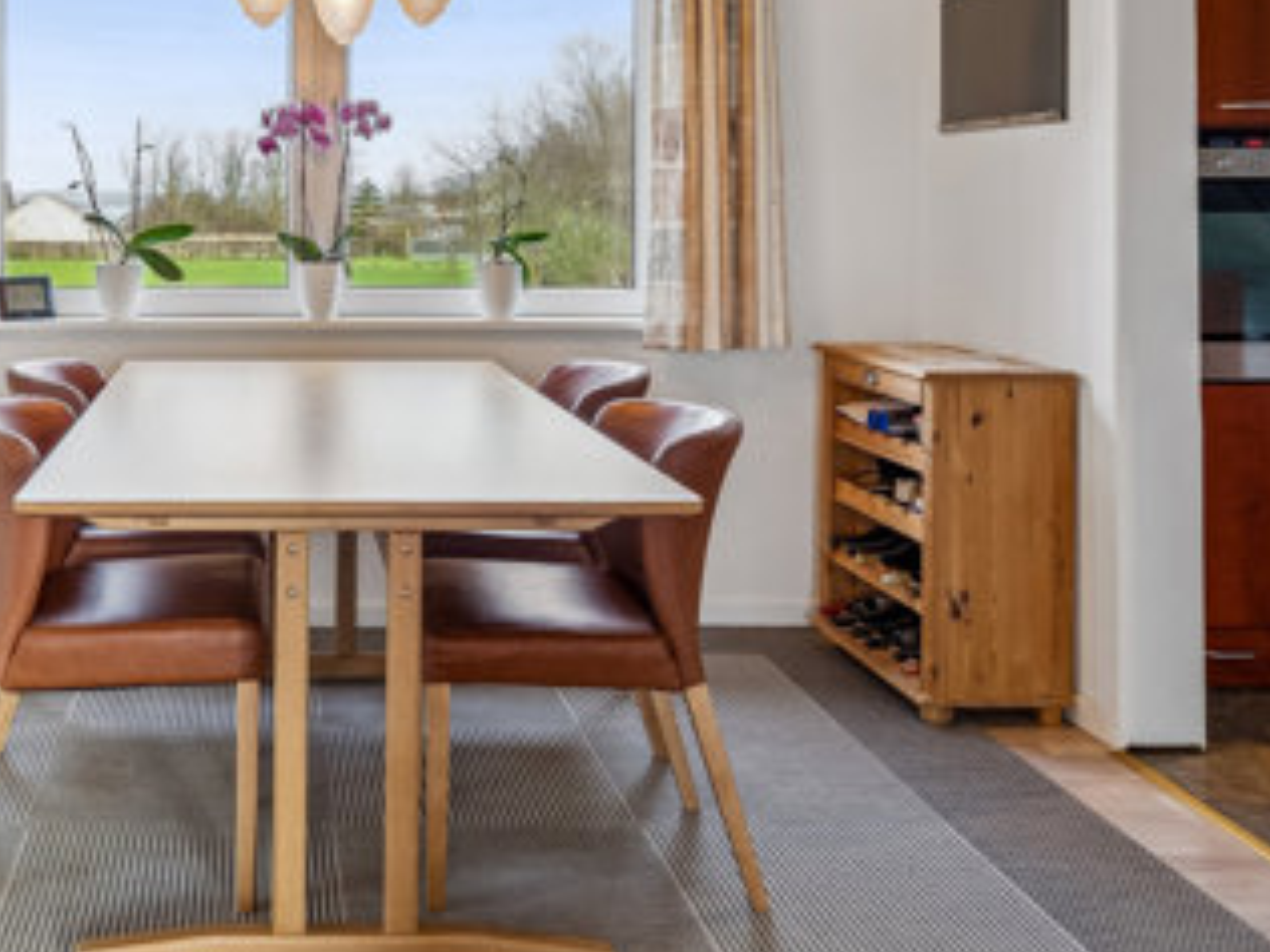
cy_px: 183
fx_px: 1476
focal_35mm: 40
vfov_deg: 34.6
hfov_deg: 44.4
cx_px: 257
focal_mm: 16.5
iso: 200
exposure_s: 1/6
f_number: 8
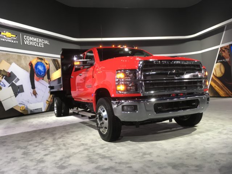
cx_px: 116
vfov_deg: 48.2
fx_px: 194
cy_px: 87
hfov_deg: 61.7
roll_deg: +4.0
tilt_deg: +0.2
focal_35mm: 29
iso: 64
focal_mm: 4.15
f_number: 2.2
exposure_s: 1/30
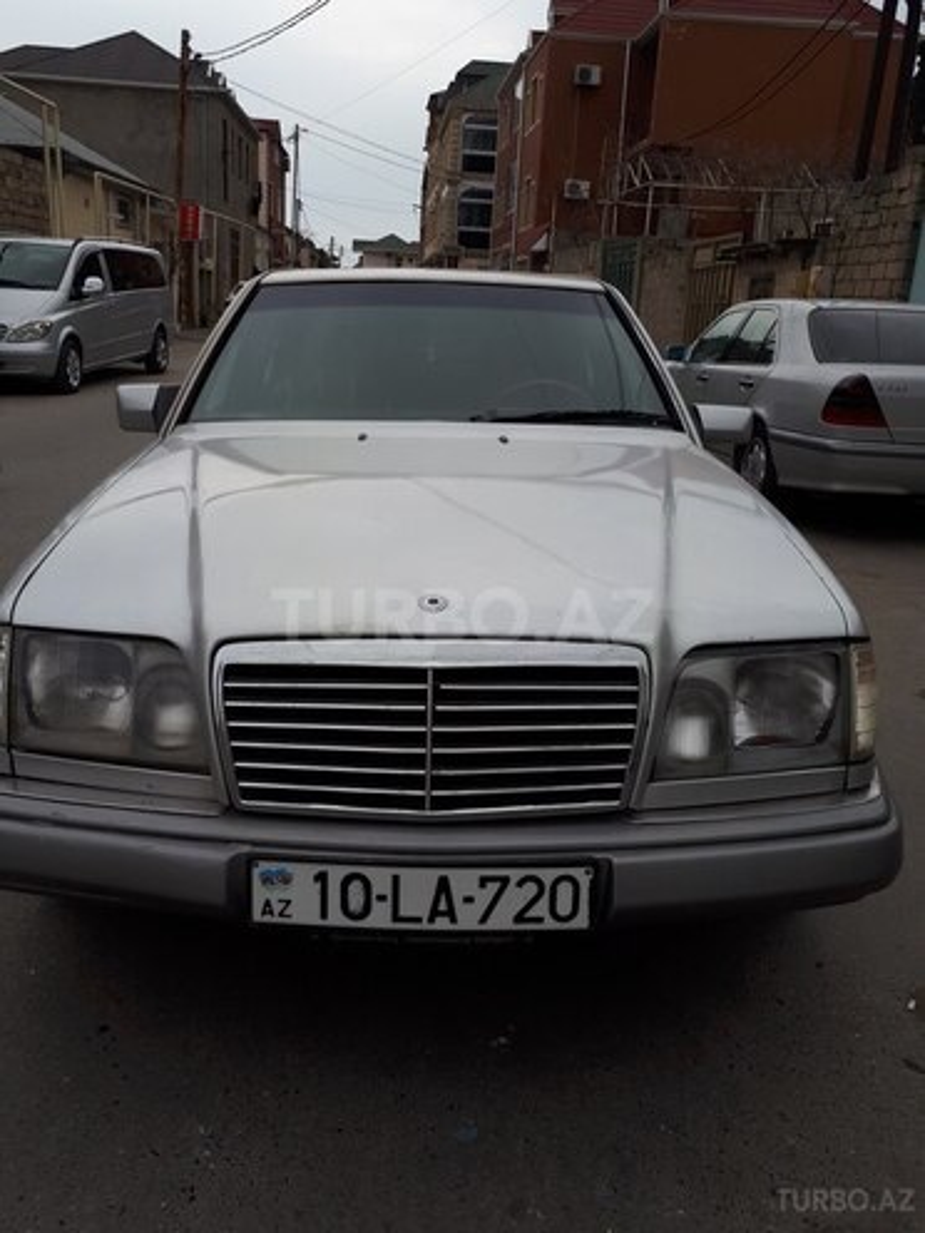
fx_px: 962
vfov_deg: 65.3
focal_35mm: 27
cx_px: 462
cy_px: 616
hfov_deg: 51.4
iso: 40
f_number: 1.9
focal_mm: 3.6
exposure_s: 1/487
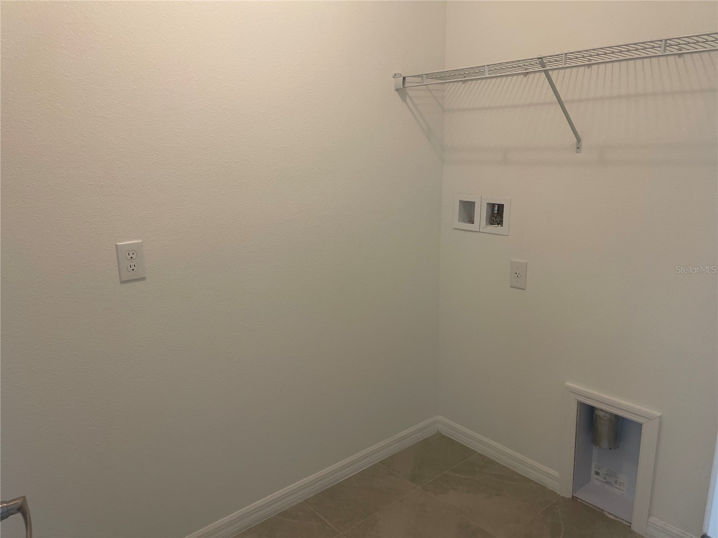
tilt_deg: -13.0
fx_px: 539
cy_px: 269
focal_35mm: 26
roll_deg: +0.7
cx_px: 359
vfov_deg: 53.1
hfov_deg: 67.3
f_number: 1.6
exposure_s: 1/60
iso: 80
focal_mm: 5.1
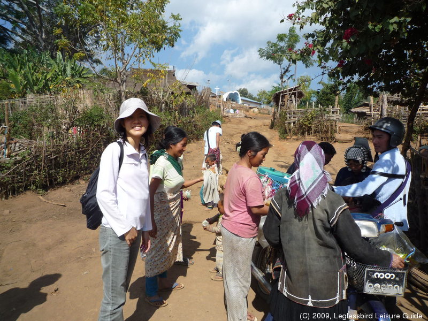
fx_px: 309
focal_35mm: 25
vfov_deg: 54.9
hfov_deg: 69.4
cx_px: 214
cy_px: 160
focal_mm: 4.4
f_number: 4.5
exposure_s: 1/800
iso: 100
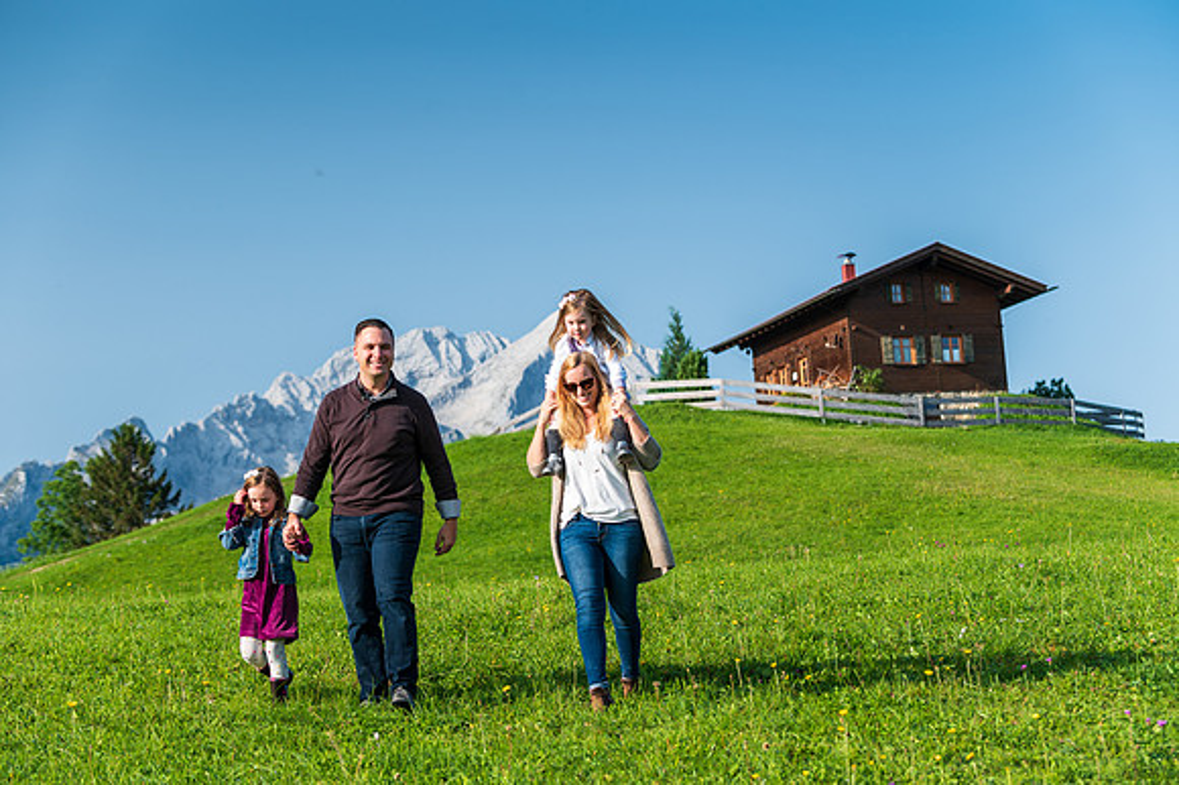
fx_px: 2553
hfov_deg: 26.0
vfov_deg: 17.5
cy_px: 392
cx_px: 590
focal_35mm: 78
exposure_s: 1/320
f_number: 4.5
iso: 200
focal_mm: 78
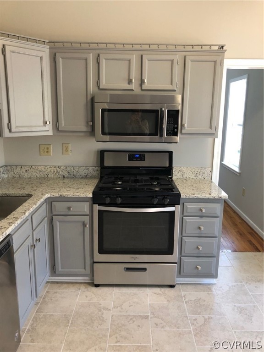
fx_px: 285
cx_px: 132
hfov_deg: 49.7
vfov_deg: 63.4
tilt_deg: -11.5
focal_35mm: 28
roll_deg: +0.3
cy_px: 176
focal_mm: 4
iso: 40
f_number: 1.8
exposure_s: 1/24
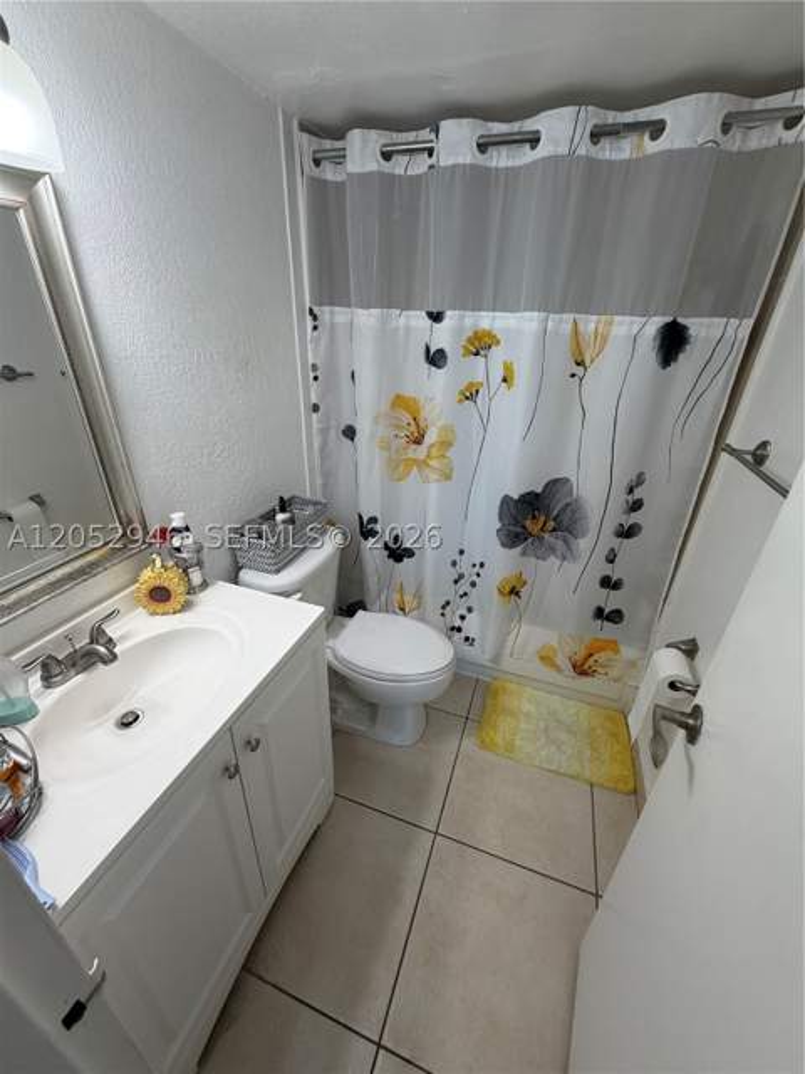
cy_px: 537
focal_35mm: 14
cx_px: 402
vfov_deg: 102.1
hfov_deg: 85.7
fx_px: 434
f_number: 2.2
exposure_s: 1/120
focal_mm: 2.22
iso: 160
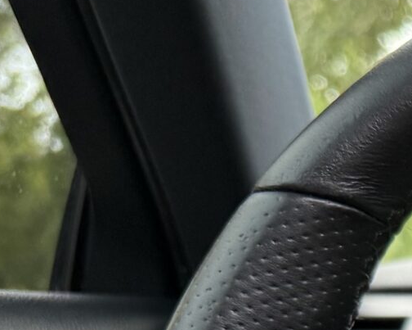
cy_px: 617
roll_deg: -0.7
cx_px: 921
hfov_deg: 13.1
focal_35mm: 119
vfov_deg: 11.8
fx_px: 1451
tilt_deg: -7.9
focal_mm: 6.76
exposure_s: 1/60
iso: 125
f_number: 1.78
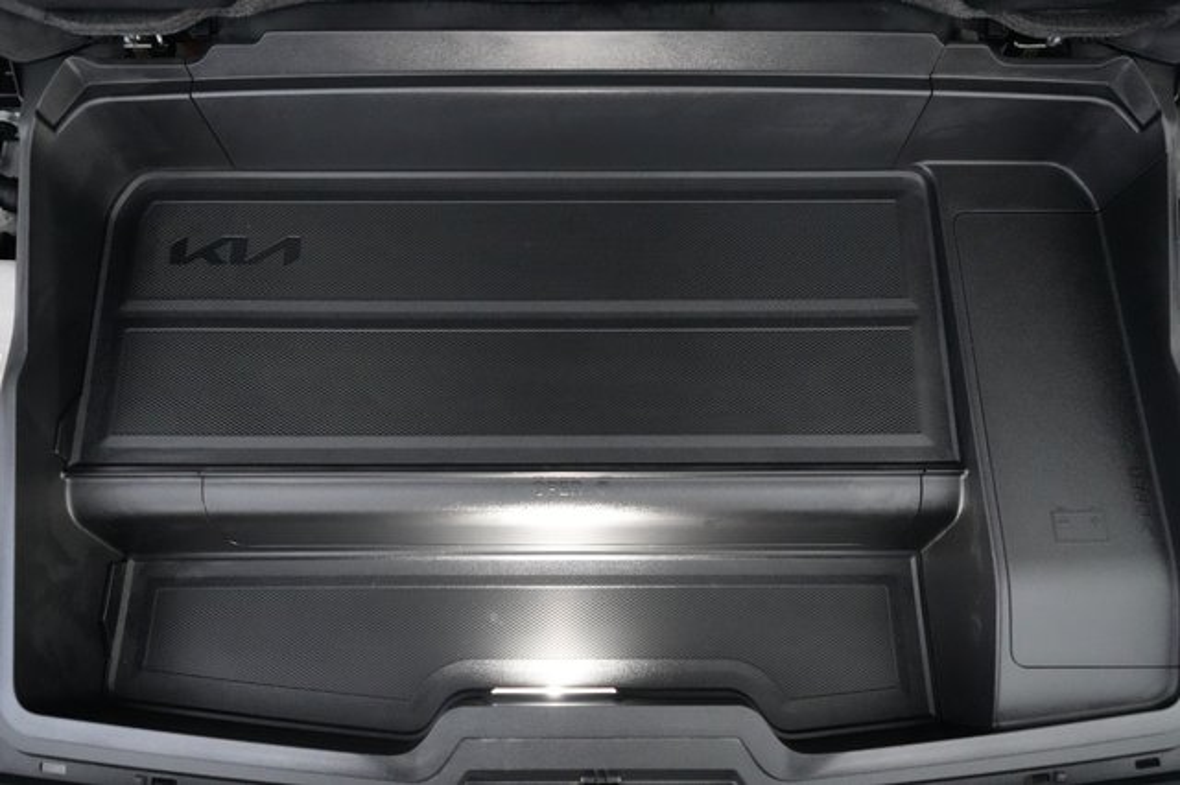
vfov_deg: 46.4
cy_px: 392
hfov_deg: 65.5
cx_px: 590
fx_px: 917
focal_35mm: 28
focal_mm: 28
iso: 12800
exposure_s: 1/100
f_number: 2.8
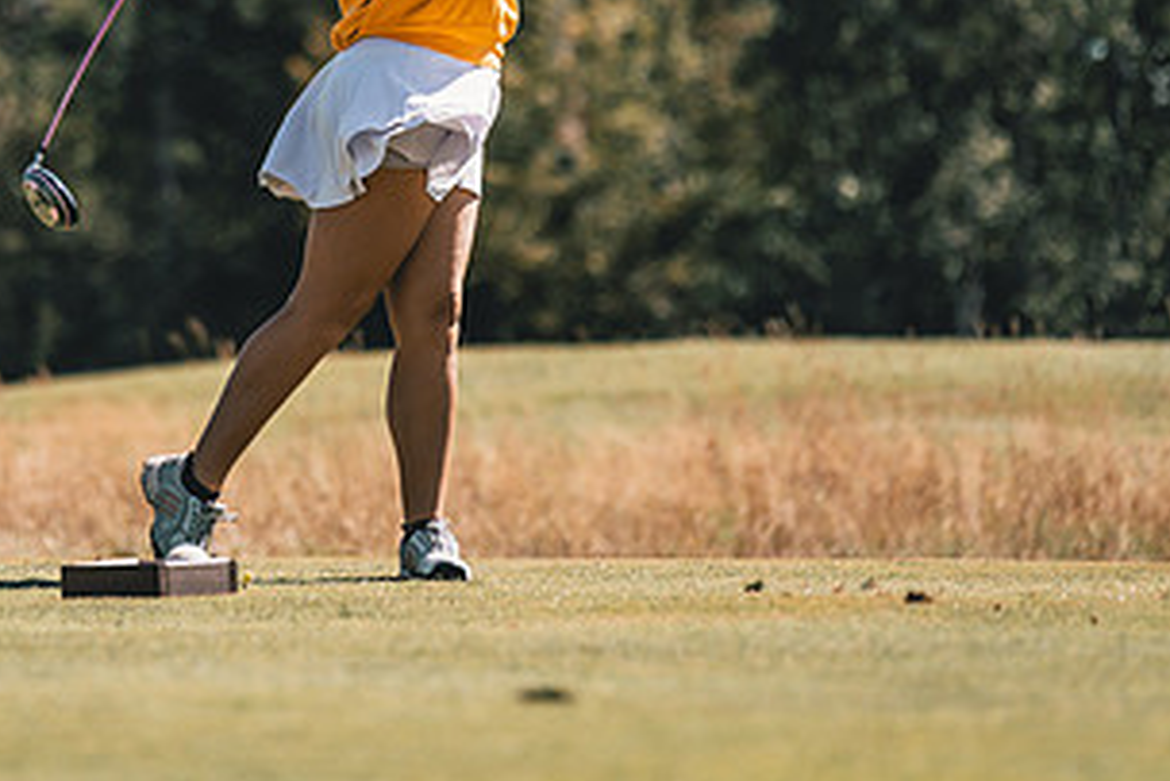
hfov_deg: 6.8
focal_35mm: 302
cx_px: 316
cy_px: 113
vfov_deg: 4.6
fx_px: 9819
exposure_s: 1/2000
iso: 100
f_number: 2.8
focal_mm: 150
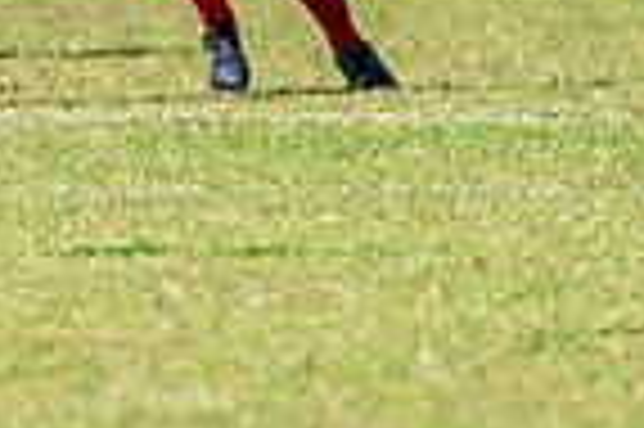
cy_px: -170
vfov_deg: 0.6
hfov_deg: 0.9
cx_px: -274
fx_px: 42312
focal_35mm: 2368
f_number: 7.1
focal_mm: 460
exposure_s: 1/2000
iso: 800
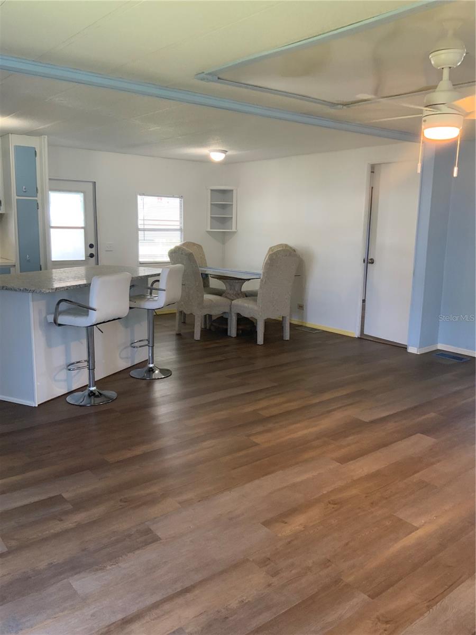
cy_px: 318
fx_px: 532
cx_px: 238
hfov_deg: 48.2
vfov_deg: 61.7
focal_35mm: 29
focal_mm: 3
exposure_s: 1/60
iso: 125
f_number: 1.8
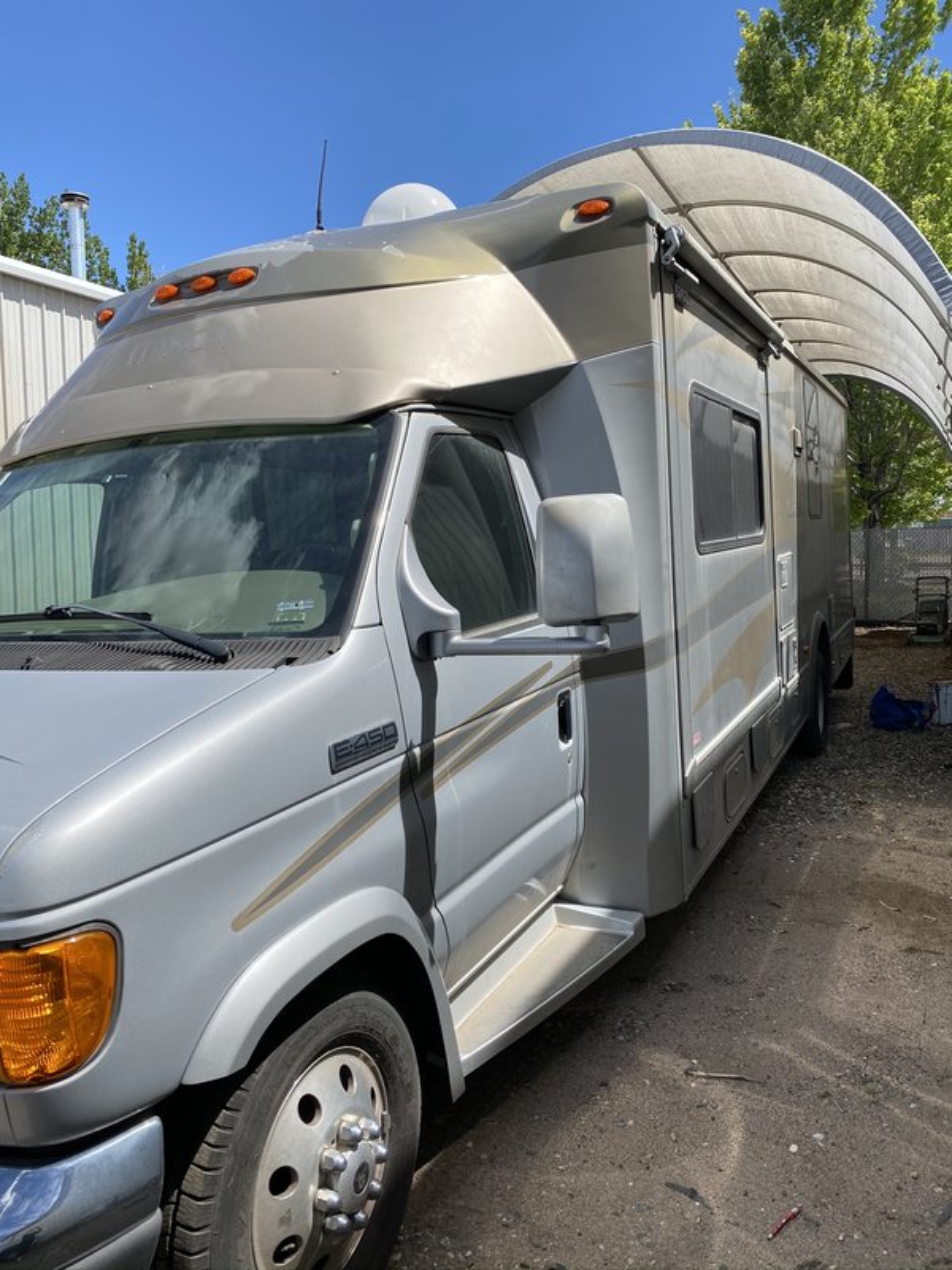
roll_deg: +1.2
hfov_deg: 53.1
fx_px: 953
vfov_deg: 67.3
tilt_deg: -4.0
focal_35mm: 26
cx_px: 476
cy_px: 635
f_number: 1.8
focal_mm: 4.25
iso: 32
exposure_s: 1/2513
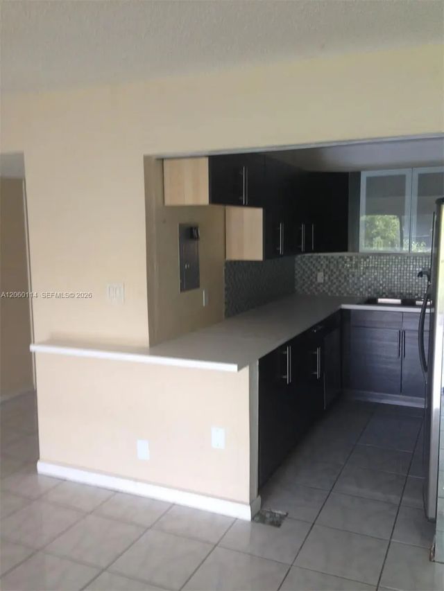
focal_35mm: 33
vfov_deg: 55.3
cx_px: 222
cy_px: 296
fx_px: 564
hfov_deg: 43.0
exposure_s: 1/20
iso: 80
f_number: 2.4
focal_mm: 4.12
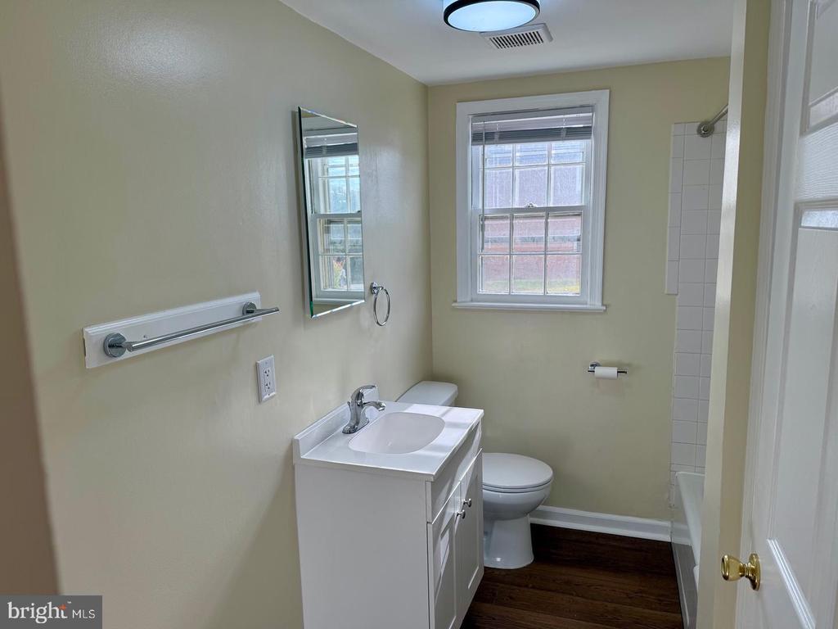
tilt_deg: -8.6
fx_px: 581
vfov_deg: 56.8
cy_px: 314
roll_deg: +1.8
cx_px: 419
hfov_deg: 71.6
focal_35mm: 24
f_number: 1.78
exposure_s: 1/575
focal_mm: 6.76
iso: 80
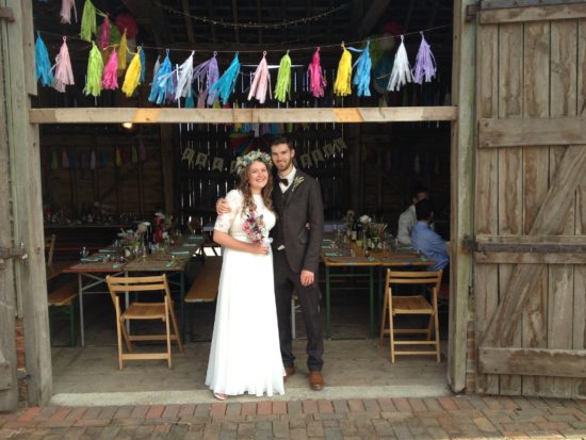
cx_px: 293
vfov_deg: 40.7
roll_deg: -0.7
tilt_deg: -1.8
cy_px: 220
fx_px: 593
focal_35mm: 35
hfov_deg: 52.6
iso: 50
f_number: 2.4
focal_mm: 4.28
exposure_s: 1/400
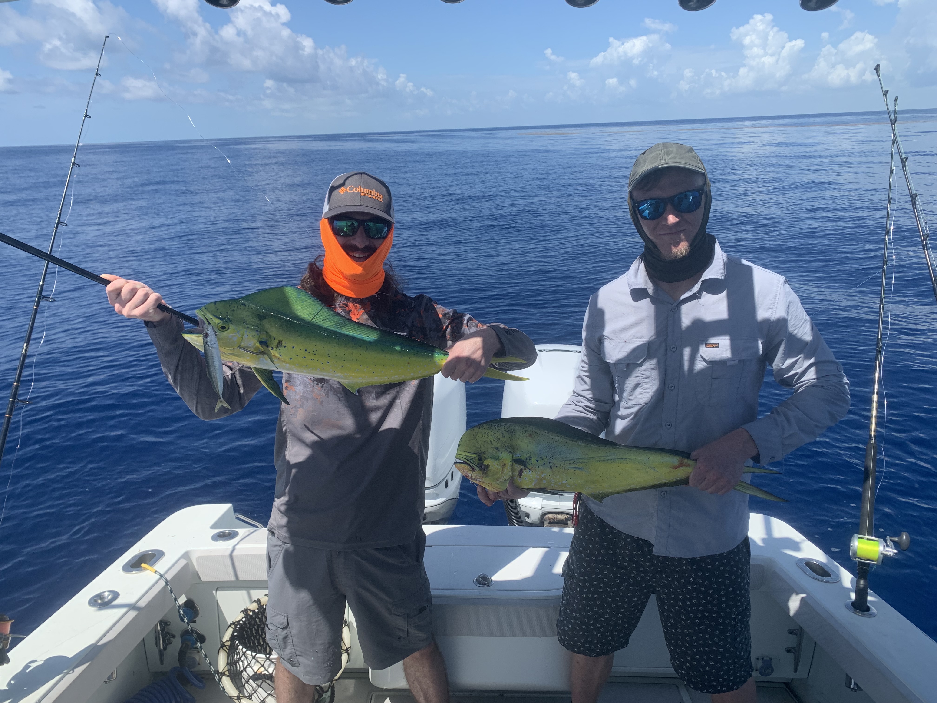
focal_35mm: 26
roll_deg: +1.7
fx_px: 704
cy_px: 352
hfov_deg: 67.3
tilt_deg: -18.1
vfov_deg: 53.1
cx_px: 468
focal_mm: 4.25
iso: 25
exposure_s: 1/1916
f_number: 1.8
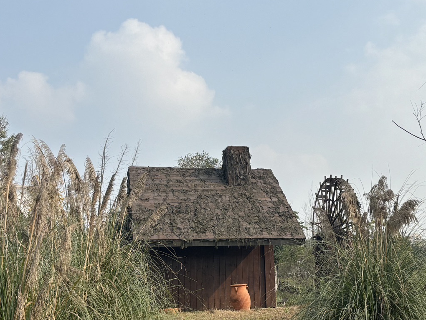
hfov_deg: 37.3
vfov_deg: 28.4
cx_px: 256
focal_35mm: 51
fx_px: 628
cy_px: 208
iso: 50
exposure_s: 1/3205
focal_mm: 5.96
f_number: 1.6
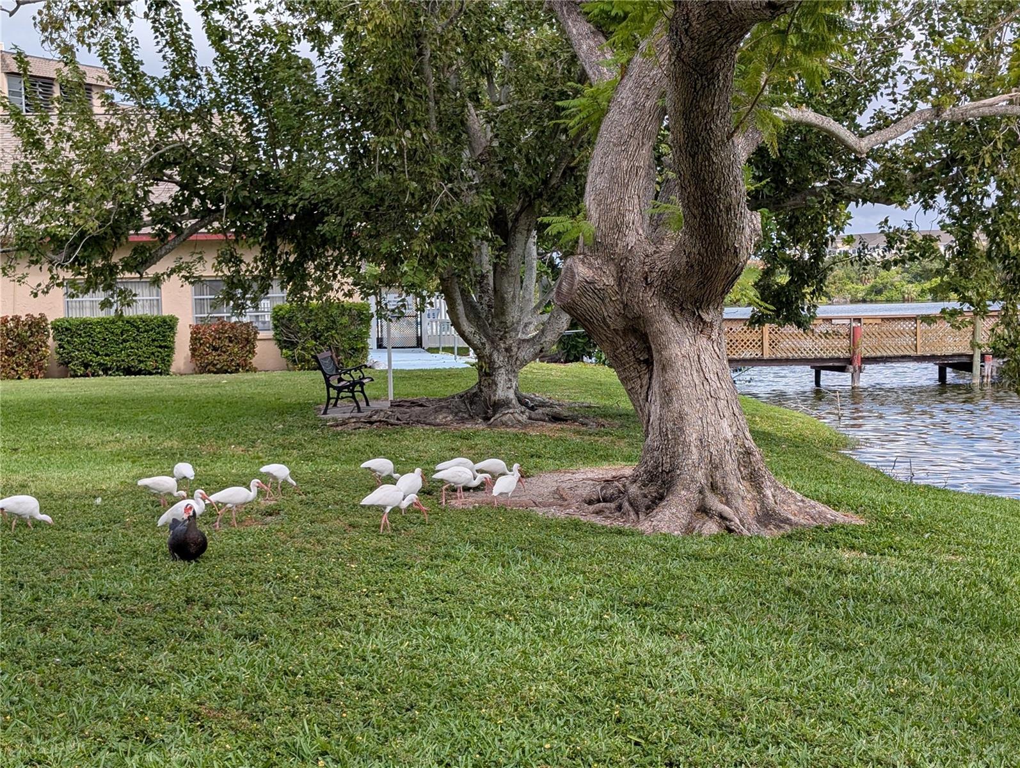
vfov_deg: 29.7
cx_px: 510
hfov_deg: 38.9
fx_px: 1446
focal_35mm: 49
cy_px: 384
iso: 20
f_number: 1.68
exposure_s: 1/906
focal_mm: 6.9
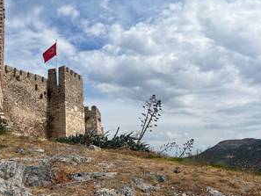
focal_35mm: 42
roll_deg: +0.4
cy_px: 105
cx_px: 52
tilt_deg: +13.9
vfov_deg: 34.4
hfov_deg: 42.7
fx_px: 317
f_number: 1.6
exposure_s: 1/6173
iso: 50
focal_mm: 5.1
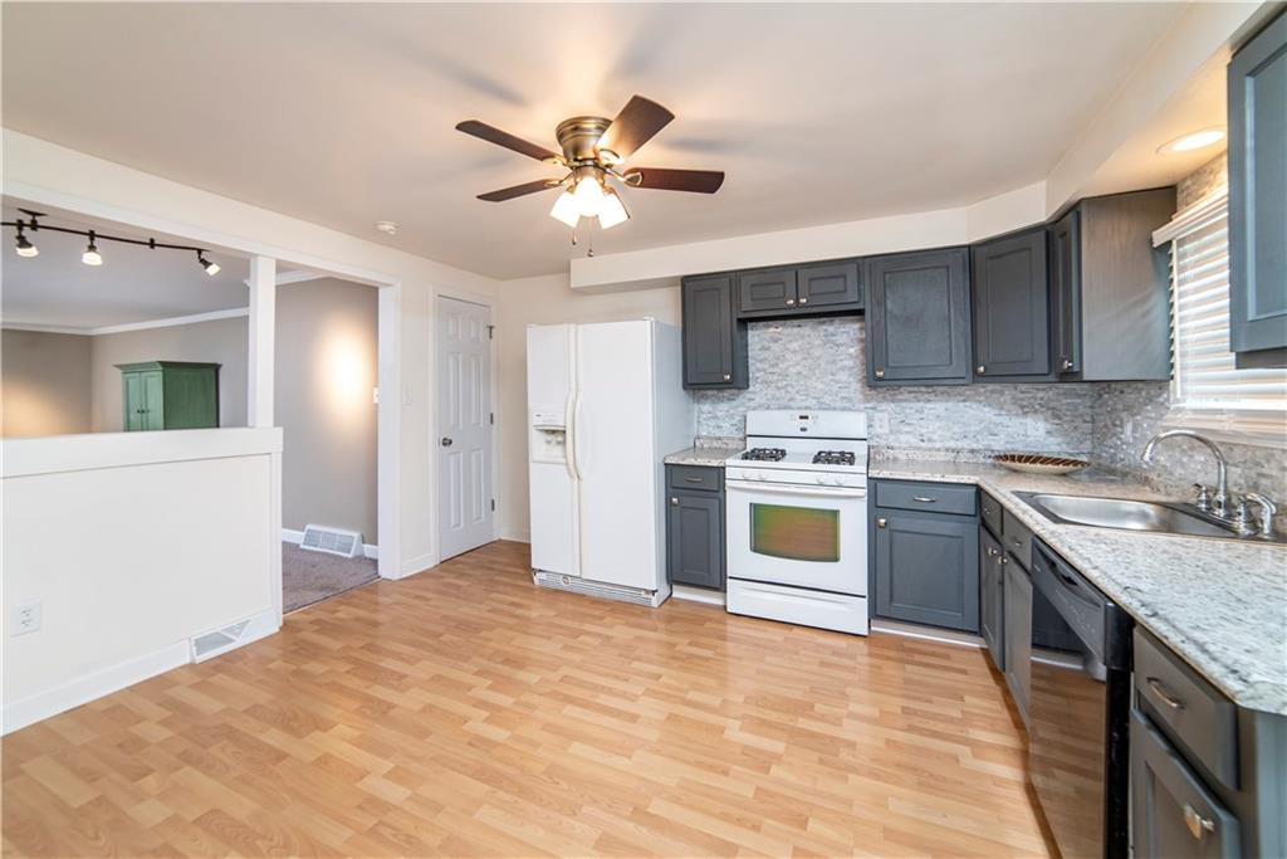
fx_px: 501
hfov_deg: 104.2
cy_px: 430
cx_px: 644
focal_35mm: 14
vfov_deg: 81.2
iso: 800
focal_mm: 14
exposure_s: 1/60
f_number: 9
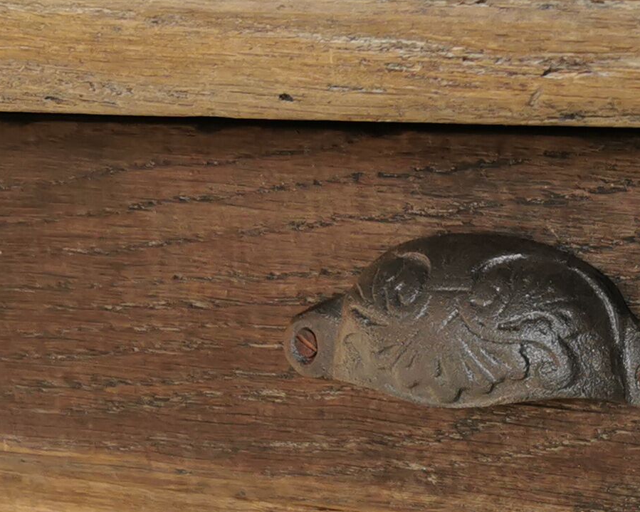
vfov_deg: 13.6
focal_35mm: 107
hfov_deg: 17.3
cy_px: 744
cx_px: 726
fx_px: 2027
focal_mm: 5.58
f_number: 1.8
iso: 125
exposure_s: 1/100
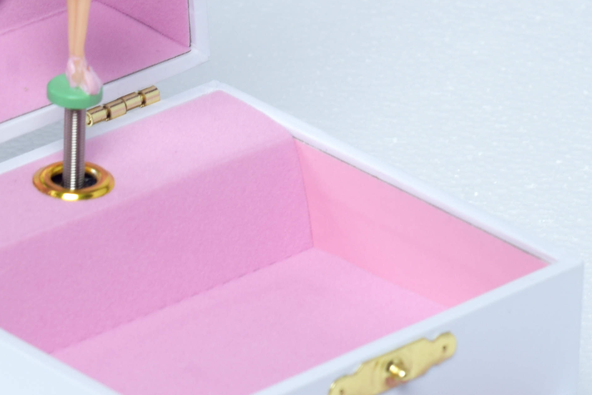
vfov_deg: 4.2
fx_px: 5444
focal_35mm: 331
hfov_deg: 6.2
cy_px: 153
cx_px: 157
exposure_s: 1/100
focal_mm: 85
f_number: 13
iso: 320
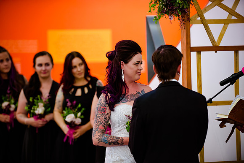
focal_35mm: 140
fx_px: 948
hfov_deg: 14.7
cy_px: 82
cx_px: 122
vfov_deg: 9.8
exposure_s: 1/100
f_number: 2.8
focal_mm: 140
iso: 2500
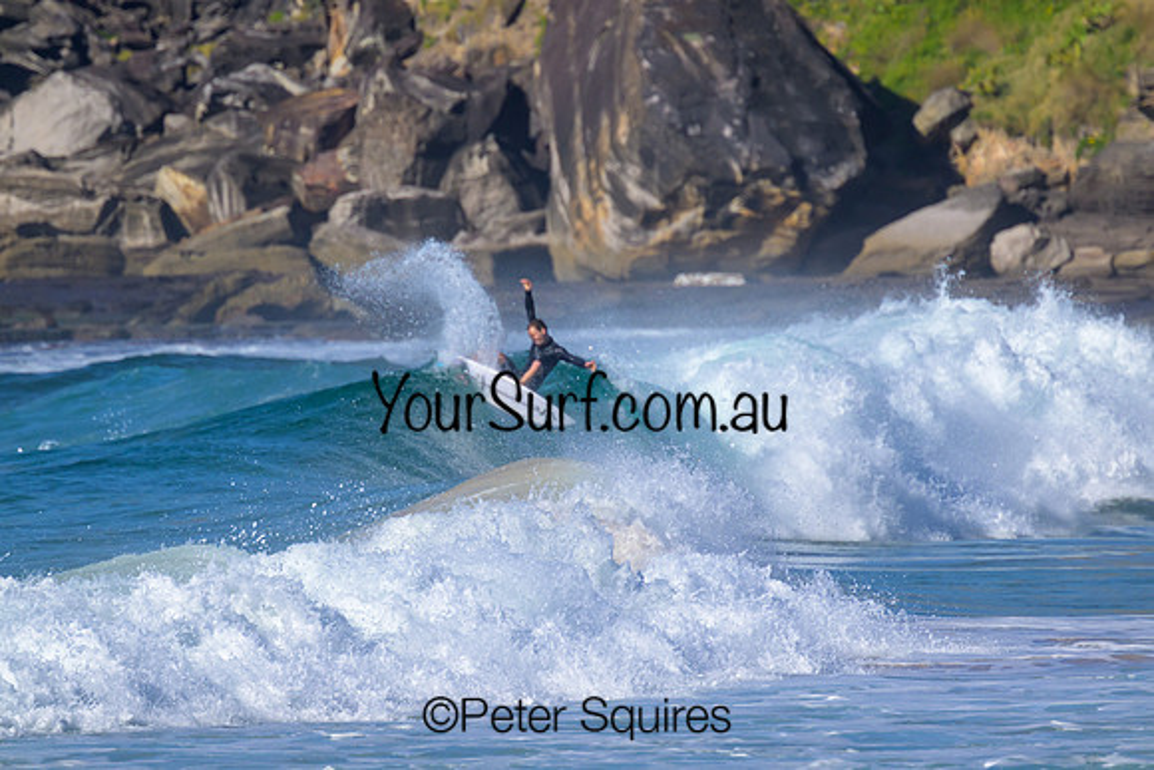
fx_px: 25649
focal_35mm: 800
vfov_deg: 1.7
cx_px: 577
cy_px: 385
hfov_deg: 2.6
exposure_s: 1/2000
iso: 720
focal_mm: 800
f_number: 11
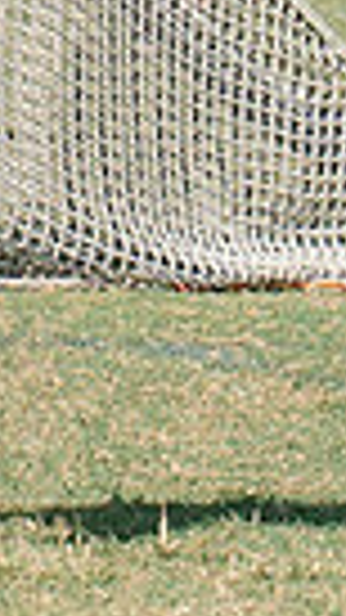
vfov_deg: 2.2
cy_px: -198
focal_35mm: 986
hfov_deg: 1.2
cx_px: -378
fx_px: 16092
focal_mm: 70
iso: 250
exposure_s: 1/1250
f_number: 5.6
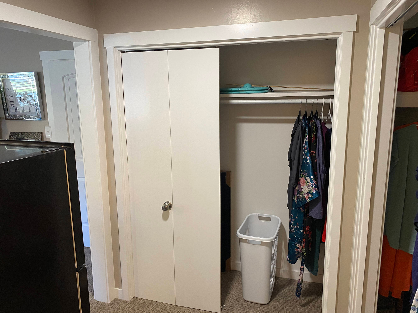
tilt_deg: -10.9
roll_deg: -0.2
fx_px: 314
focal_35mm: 26
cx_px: 209
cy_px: 156
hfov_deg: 67.3
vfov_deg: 53.1
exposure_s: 1/60
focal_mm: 4.25
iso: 160
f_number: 1.8
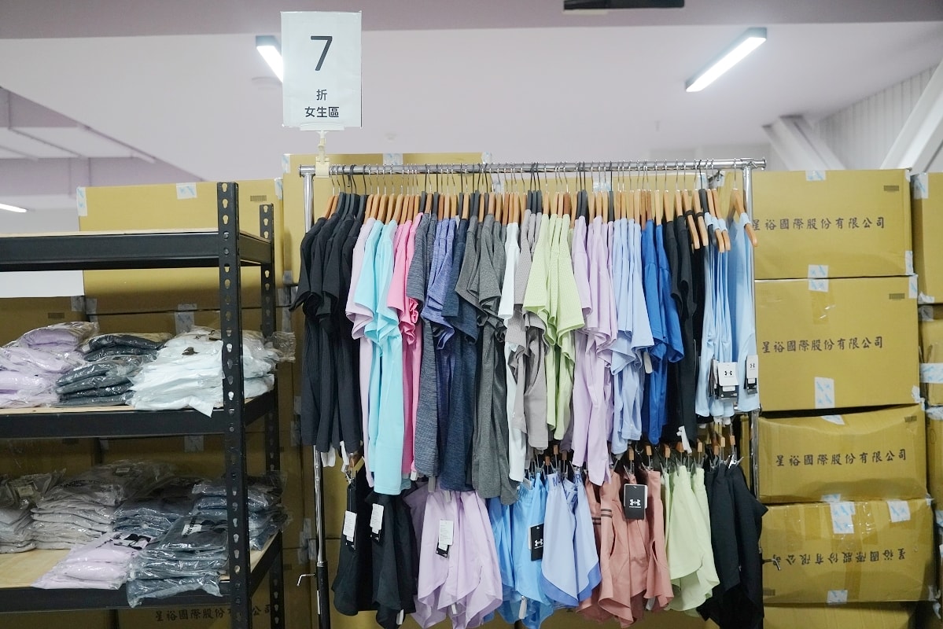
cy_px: 314
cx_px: 472
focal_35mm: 34
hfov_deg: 55.8
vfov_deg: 38.9
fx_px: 891
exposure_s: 1/160
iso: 5000
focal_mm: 34
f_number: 2.8
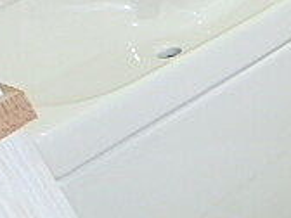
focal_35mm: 80
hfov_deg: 19.4
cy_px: 275
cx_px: 499
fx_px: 673
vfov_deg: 17.4
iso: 400
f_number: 3.5
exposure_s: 1/30
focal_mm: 3.7
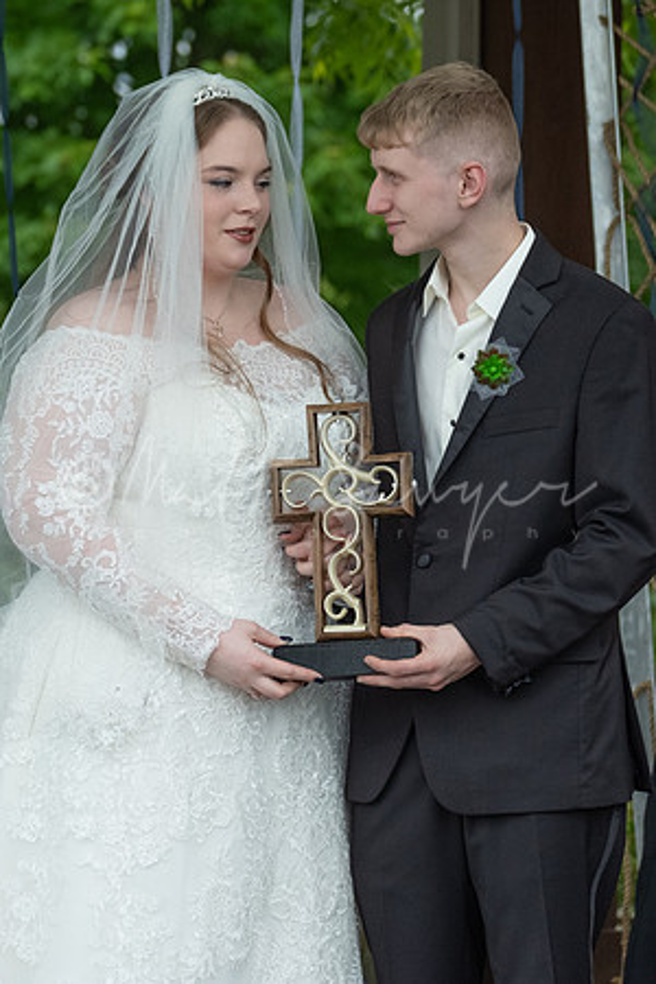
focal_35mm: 225
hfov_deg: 6.1
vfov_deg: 9.1
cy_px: 492
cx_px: 349
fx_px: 6150
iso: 800
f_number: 4.5
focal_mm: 100
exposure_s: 1/1600
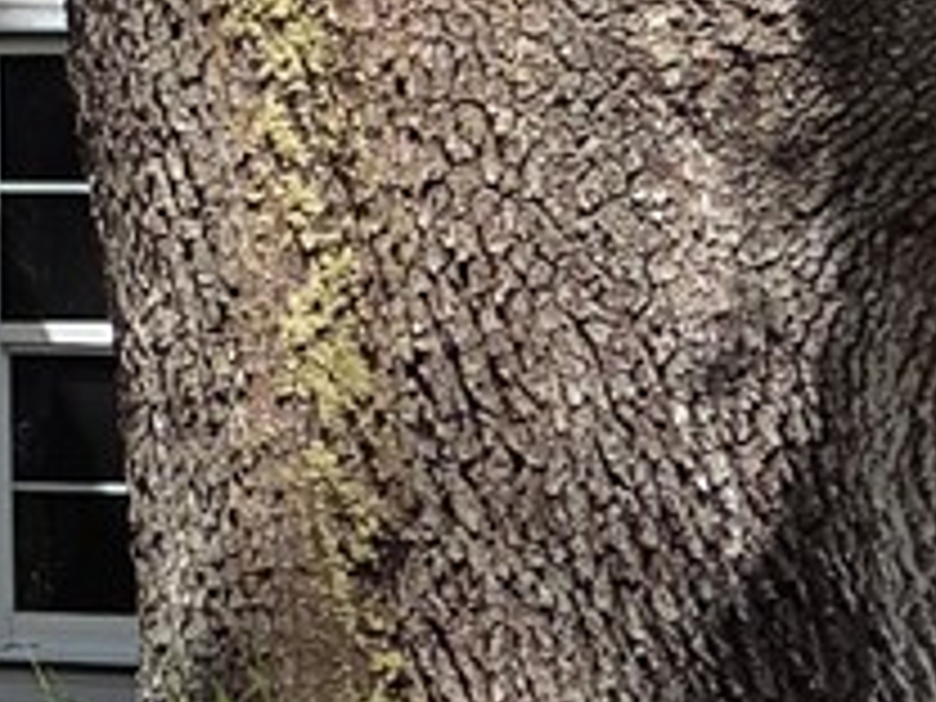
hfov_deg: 9.3
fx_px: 4786
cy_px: 14
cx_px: -1660
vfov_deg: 8.3
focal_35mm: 177
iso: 80
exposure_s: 1/3657
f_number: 1.8
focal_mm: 5.4
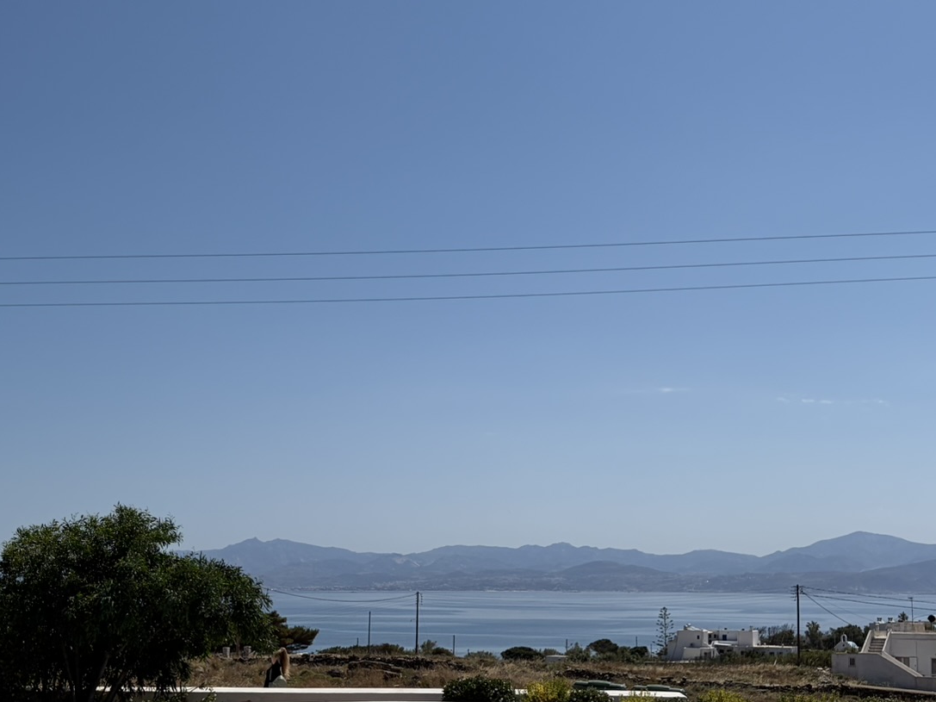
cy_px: 489
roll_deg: -0.5
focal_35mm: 49
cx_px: 452
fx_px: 1325
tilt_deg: +3.8
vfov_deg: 29.4
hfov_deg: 38.9
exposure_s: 1/11905
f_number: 1.6
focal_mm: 5.96
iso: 50
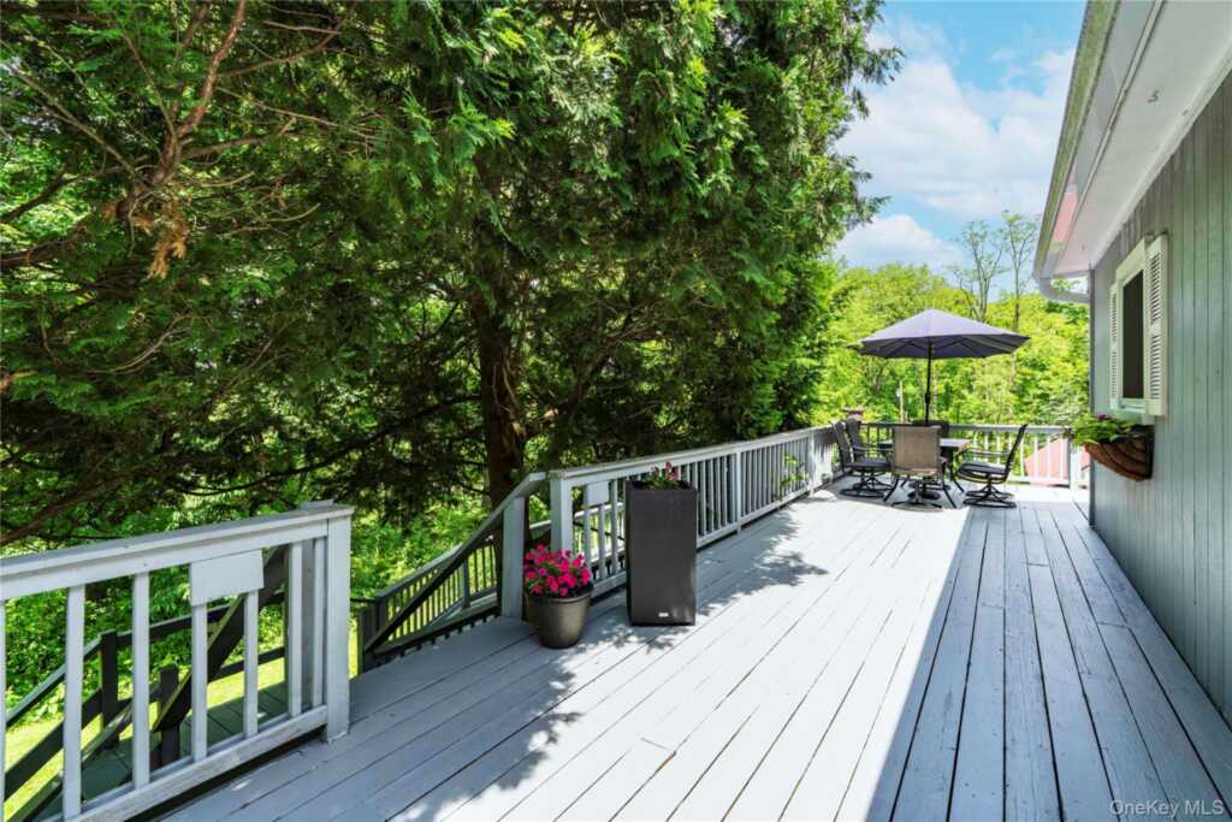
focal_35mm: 16
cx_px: 616
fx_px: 548
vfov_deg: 73.8
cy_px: 411
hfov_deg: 96.7
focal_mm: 16
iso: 400
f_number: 9
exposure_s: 1/160
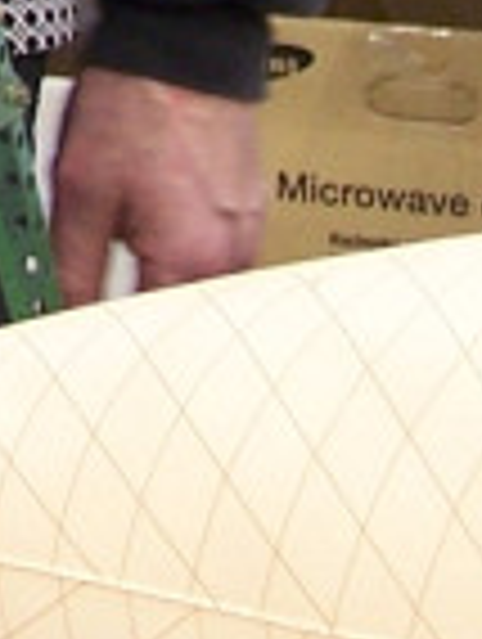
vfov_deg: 5.5
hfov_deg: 4.2
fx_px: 6386
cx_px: -887
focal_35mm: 345
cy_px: -860
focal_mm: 8
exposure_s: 1/4
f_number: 3
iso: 80
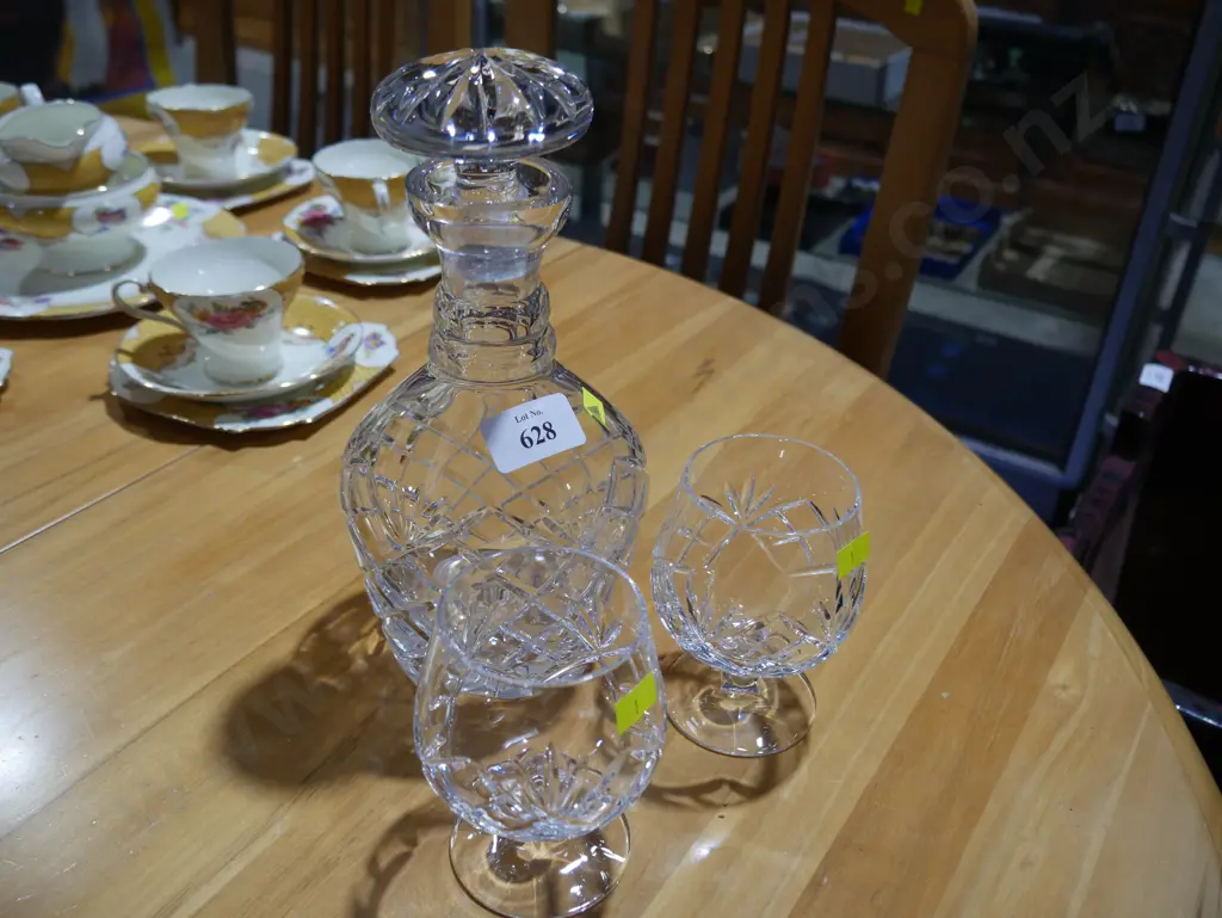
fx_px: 1130
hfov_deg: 56.8
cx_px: 611
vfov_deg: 44.2
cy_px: 459
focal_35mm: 32
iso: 200
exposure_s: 1/100
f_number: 3.6
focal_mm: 16
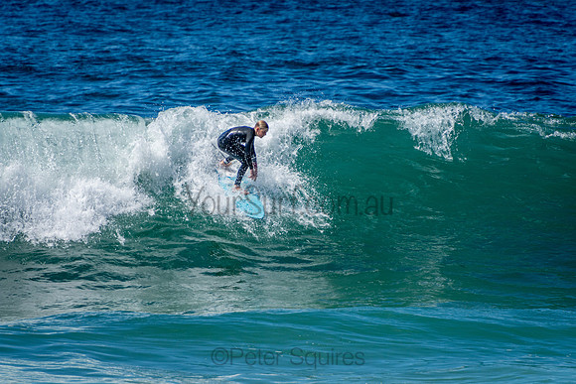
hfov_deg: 3.4
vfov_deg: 2.3
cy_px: 192
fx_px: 9602
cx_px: 288
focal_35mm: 600
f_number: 5.6
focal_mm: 400
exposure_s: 1/2000
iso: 400
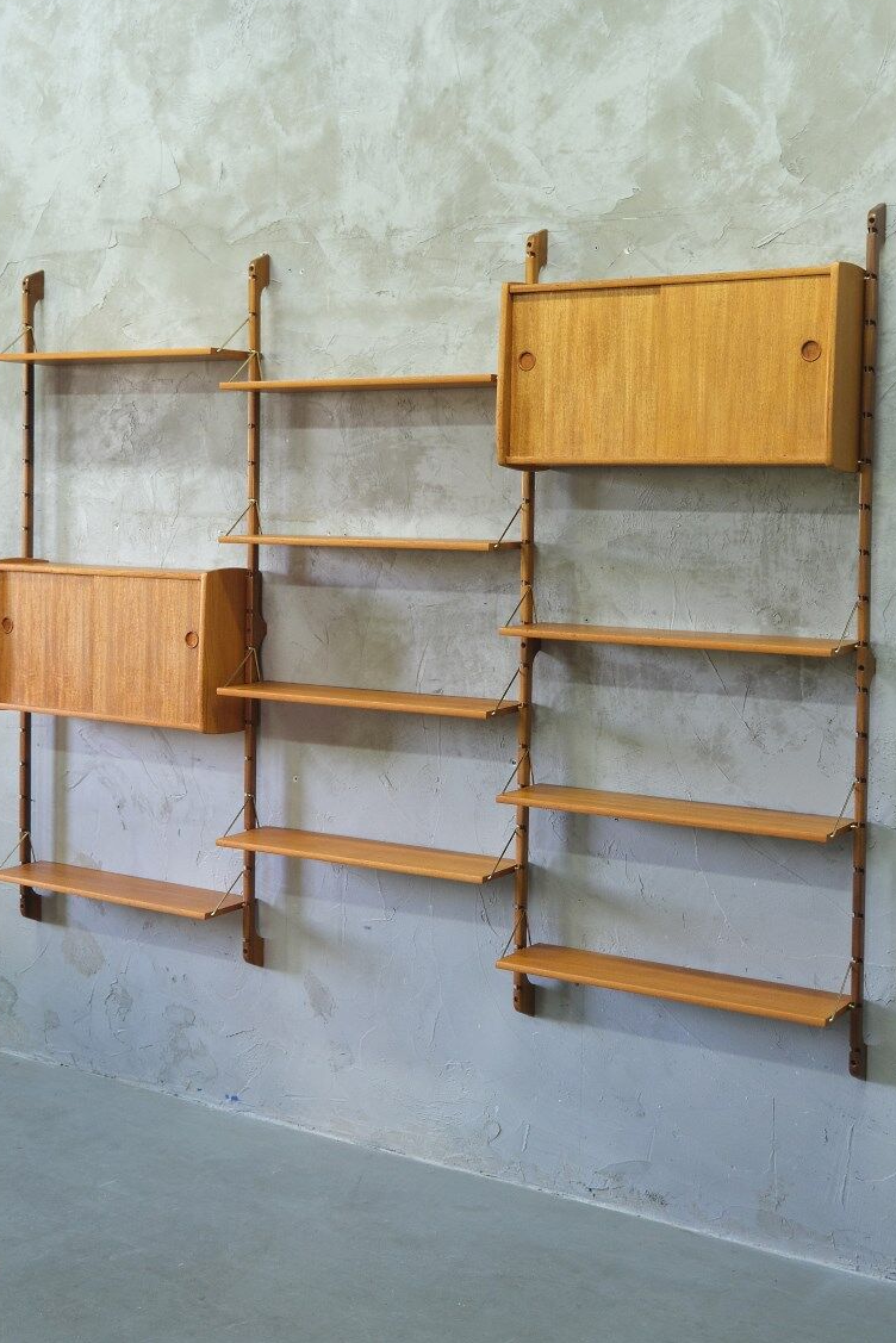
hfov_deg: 30.5
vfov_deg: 44.4
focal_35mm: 44
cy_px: 587
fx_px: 1642
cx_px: 435
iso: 1250
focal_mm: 26
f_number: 4
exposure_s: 1/40
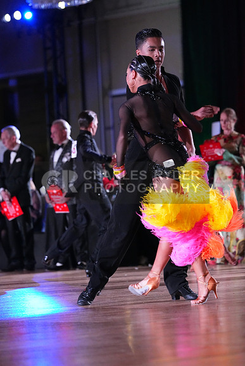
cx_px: 122
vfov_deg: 10.3
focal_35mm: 200
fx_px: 2040
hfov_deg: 6.9
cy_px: 183
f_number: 5
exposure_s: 1/400
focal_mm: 200
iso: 10000
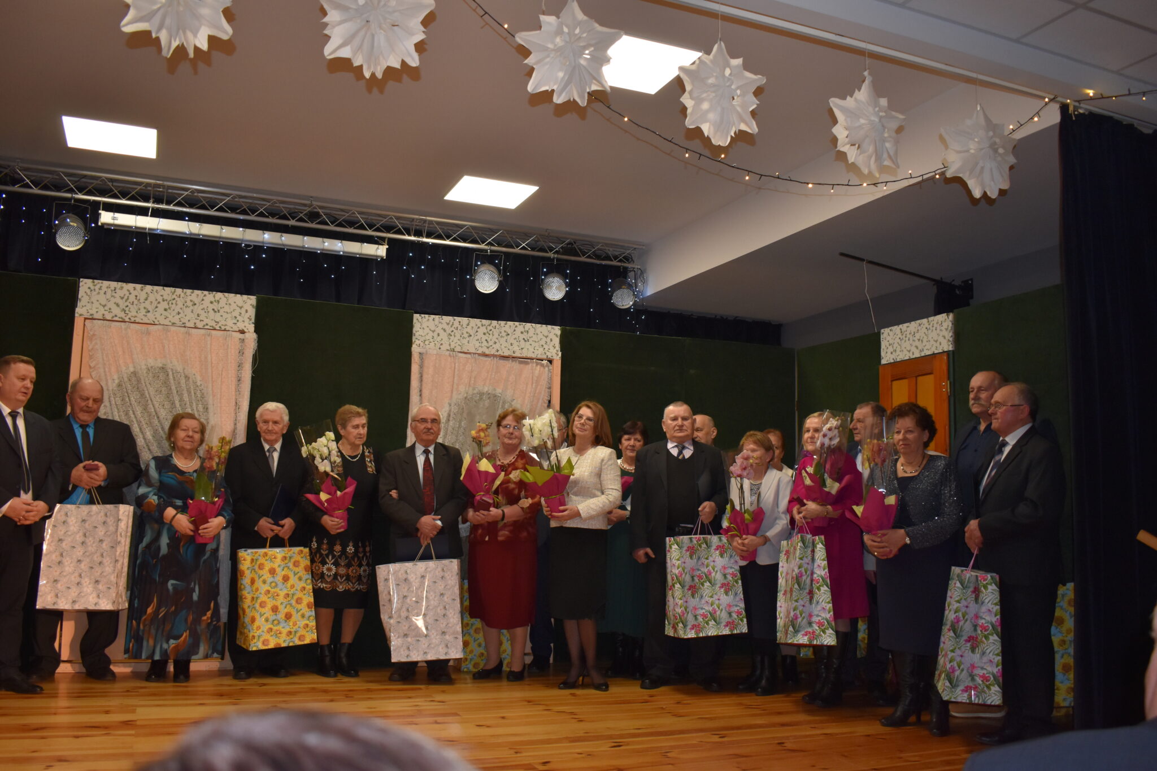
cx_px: 578
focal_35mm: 30
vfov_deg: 43.6
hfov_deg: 61.9
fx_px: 964
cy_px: 386
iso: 800
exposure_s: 1/125
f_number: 3.8
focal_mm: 20
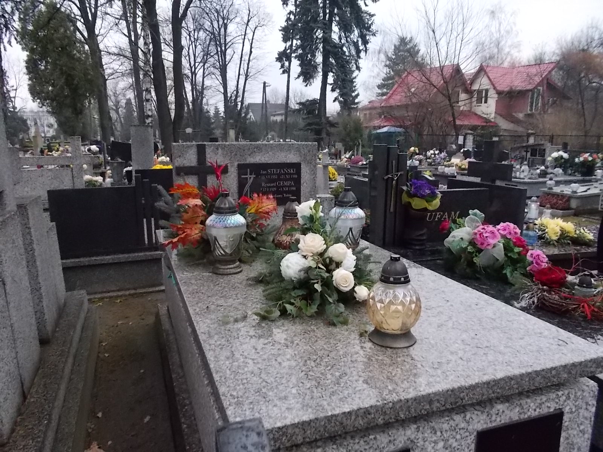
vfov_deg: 53.1
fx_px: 453
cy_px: 226
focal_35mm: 26
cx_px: 302
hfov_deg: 67.3
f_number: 3.2
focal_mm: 4.6
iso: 400
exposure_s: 1/320
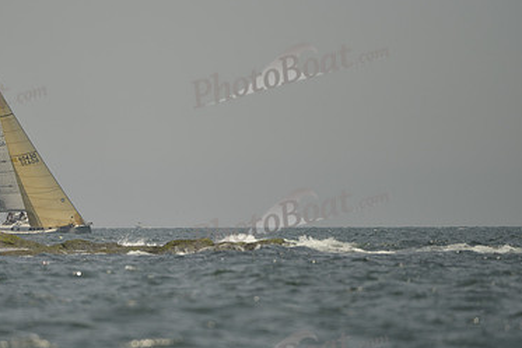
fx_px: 9022
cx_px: 120
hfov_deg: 3.3
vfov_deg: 2.2
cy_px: 164
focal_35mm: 622
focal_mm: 400
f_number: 4
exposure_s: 1/8000
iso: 280
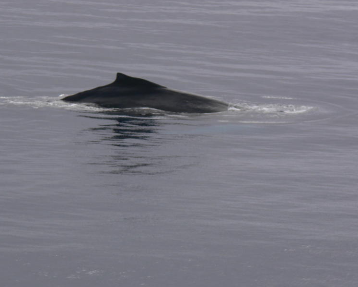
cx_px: 173
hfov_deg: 5.6
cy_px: 144
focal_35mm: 347
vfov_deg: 4.5
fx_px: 3678
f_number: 5.6
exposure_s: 1/500
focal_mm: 55.2
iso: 80
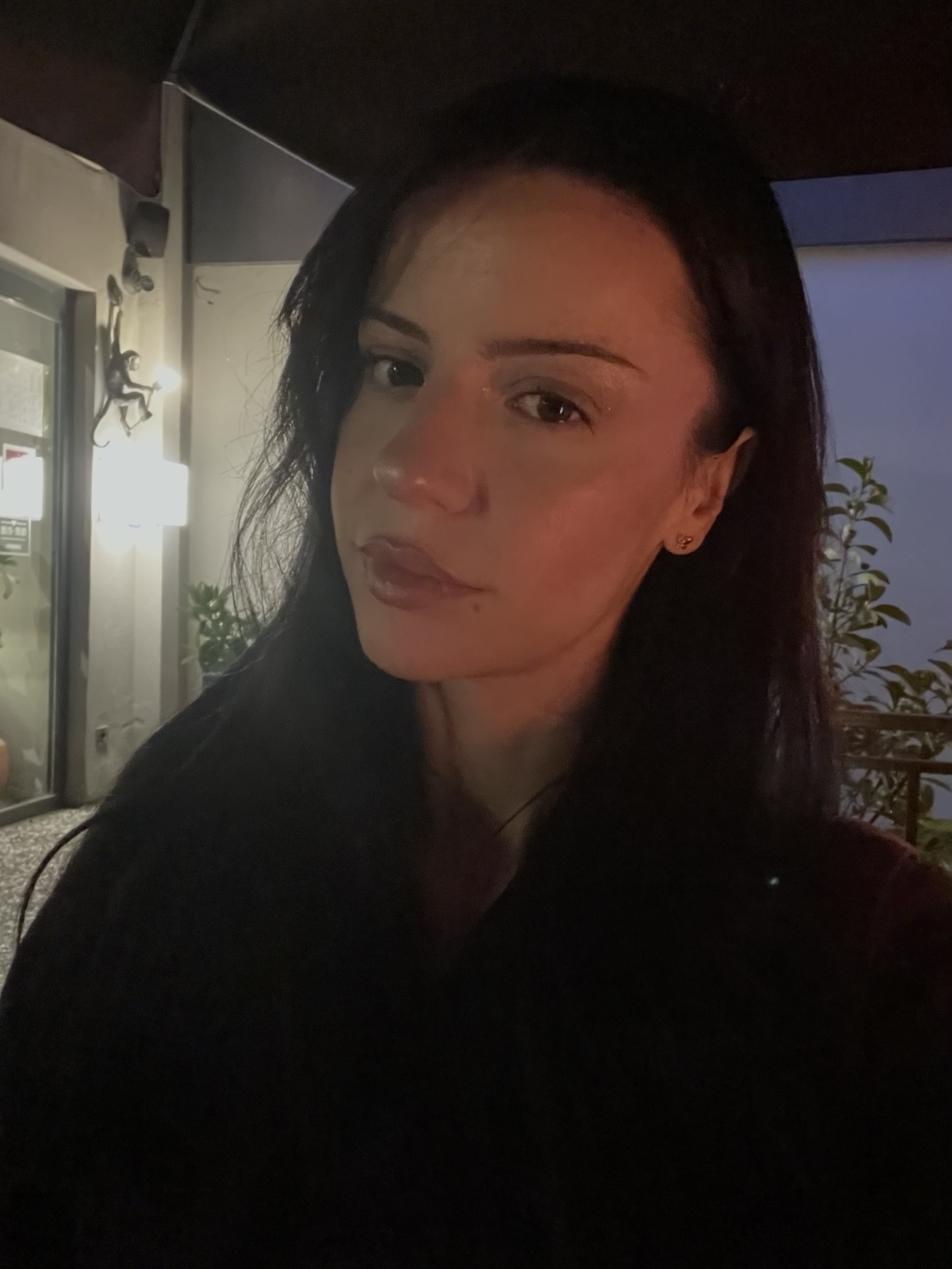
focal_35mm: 30
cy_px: 634
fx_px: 1100
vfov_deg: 60.0
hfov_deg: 46.8
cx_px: 476
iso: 2000
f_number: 2.2
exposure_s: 1/17
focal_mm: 2.71
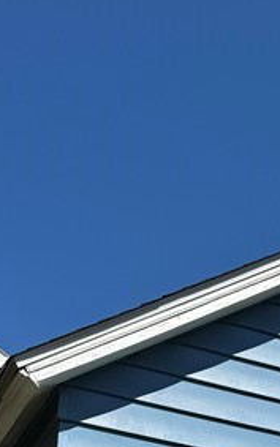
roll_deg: +1.3
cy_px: 712
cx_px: 320
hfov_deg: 13.9
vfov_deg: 19.1
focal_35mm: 92
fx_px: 1123
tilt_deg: +9.5
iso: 80
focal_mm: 6.76
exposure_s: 1/7092
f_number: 1.78
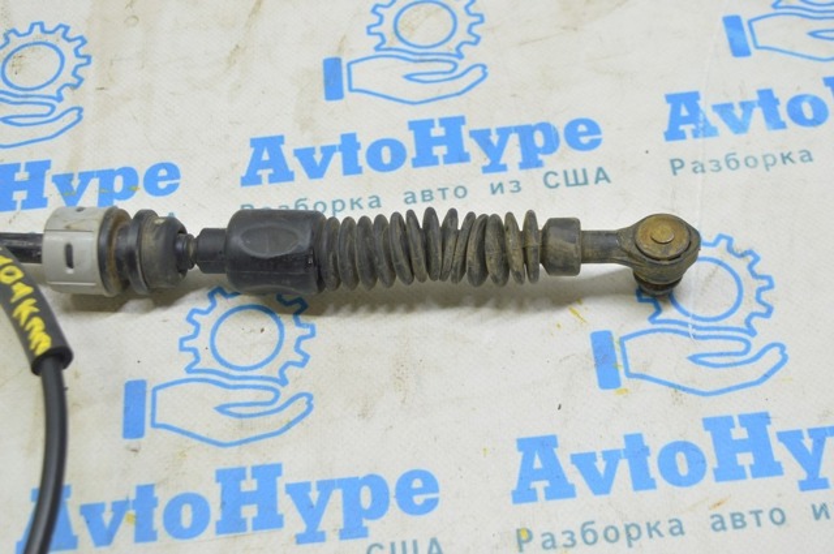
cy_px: 277
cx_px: 417
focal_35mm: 51
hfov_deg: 38.9
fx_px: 1180
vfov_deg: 26.4
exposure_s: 1/20
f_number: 5.6
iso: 400
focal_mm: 34
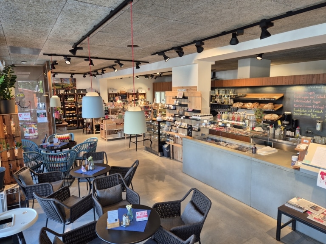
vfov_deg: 58.9
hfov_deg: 73.9
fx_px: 217
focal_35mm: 23
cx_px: 163
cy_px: 122
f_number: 1.8
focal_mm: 5.4
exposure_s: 1/100
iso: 80
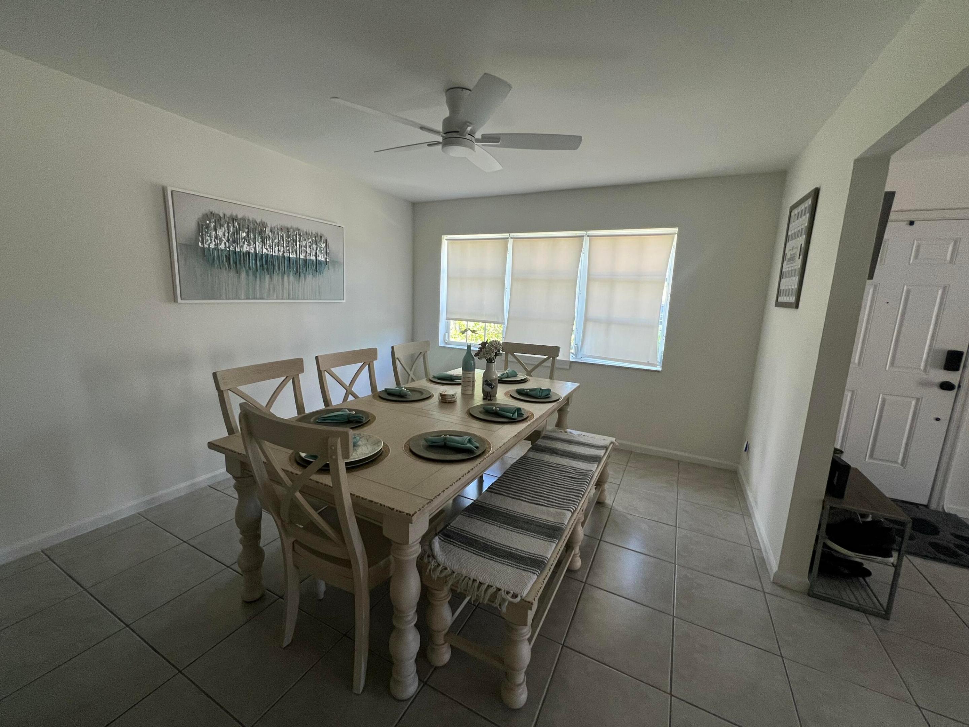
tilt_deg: -10.4
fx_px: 364
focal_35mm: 13
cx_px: 484
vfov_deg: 89.9
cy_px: 364
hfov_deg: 106.2
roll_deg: -2.2
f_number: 1.8
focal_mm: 1.57
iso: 160
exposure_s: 1/99
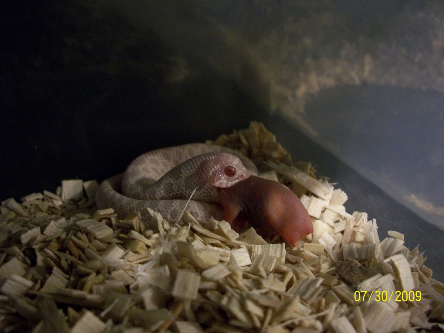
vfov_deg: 40.7
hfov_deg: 52.6
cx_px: 222
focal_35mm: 35
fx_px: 449
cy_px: 166
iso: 320
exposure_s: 1/8
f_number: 3.1
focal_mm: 6.3
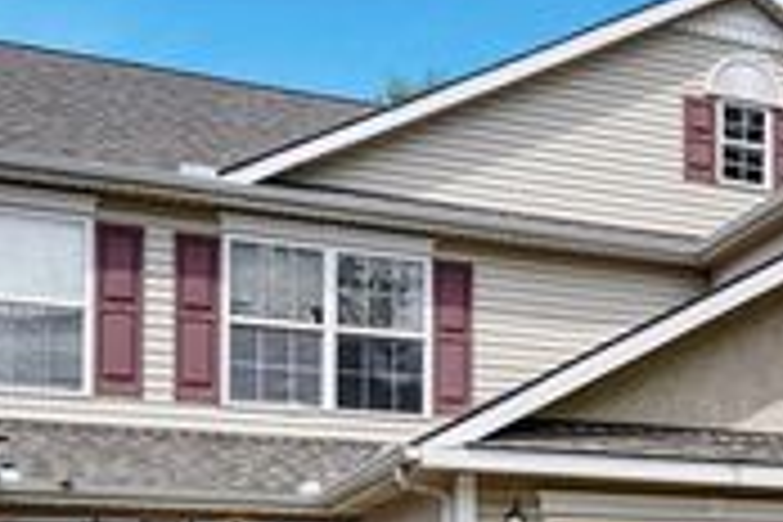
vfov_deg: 19.1
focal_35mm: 66
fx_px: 1435
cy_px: 682
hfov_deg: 27.4
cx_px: 904
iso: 100
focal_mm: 23
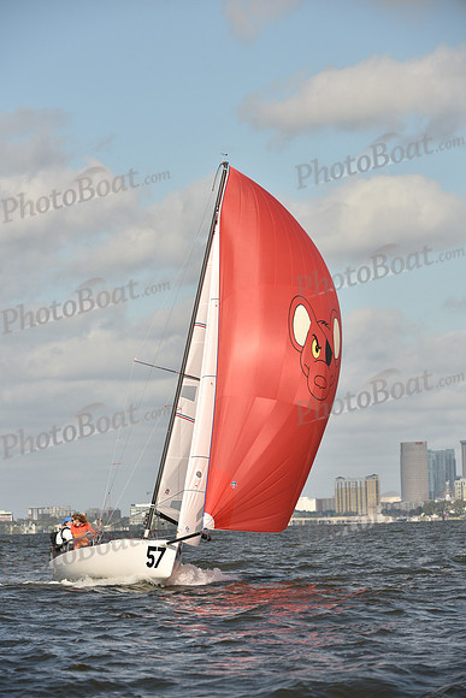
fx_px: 3881
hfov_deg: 6.9
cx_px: 233
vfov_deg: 10.3
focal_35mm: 200
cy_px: 349
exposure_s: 1/1250
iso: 250
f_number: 8
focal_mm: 200
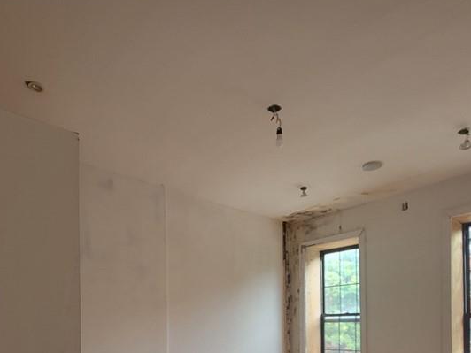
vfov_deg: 48.0
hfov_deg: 69.3
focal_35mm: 25
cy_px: 330
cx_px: 220
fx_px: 340
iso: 160
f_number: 2.2
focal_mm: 2.2
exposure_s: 1/60
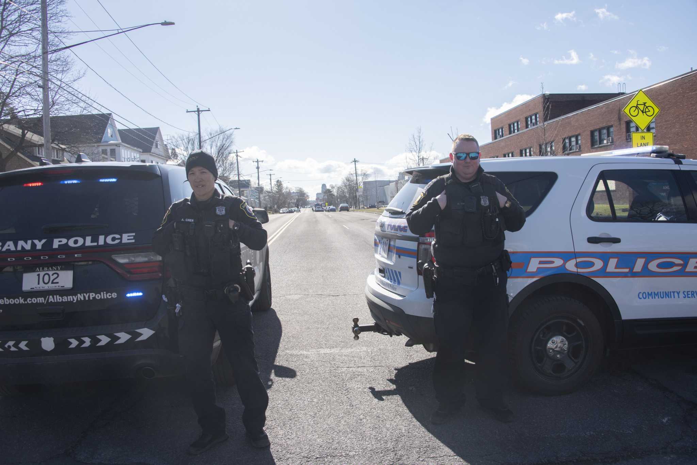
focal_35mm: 28
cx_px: 348
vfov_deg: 46.4
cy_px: 232
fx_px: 542
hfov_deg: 65.5
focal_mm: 28
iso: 640
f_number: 7.1
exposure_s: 1/1600
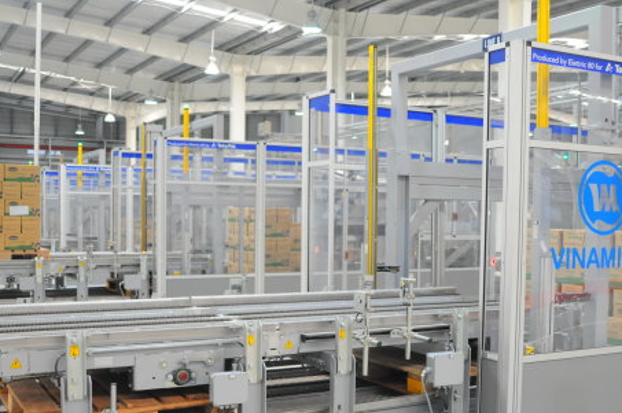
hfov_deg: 44.5
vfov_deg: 30.4
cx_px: 323
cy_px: 245
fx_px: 759
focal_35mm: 44
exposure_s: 1/30
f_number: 2.8
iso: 1000
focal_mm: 20
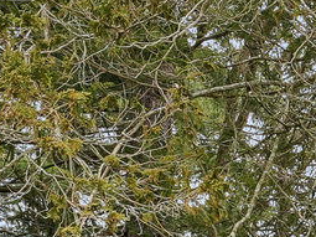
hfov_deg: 11.9
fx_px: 1183
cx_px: 784
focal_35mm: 130
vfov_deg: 10.9
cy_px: 373
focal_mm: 19.1
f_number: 9
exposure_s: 1/30
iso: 100
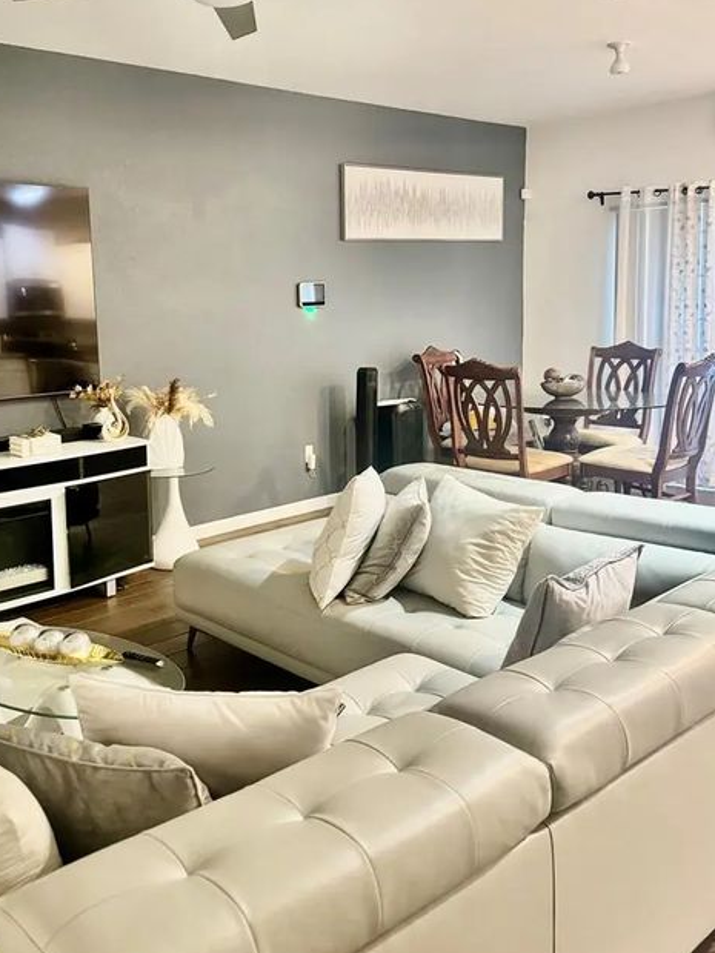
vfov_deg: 55.1
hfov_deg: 42.5
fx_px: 909
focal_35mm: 33
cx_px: 249
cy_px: 402
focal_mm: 6.76
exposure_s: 1/40
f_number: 1.78
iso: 800
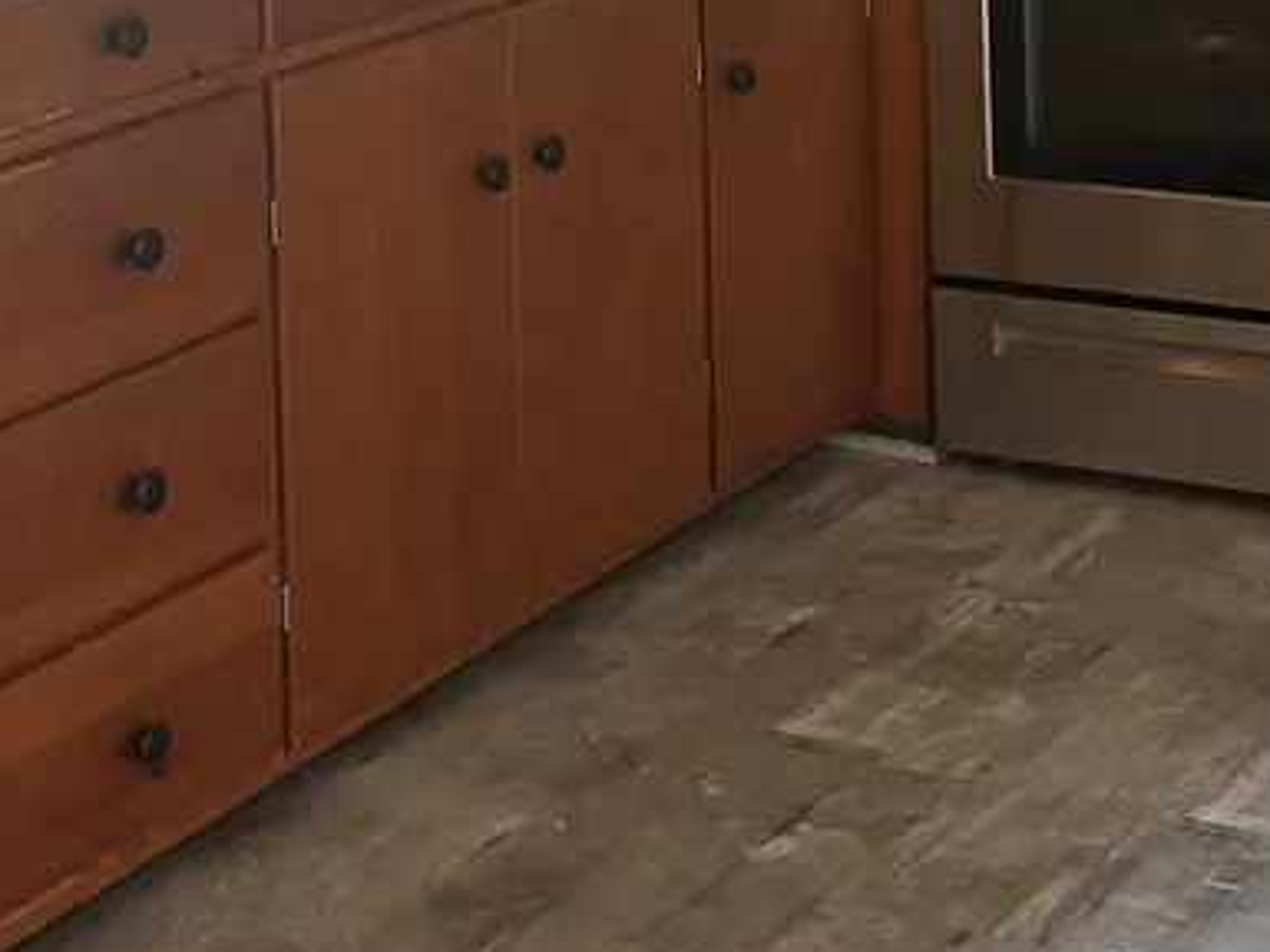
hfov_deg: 21.7
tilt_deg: -3.9
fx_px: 3302
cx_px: 787
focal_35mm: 90
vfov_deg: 15.6
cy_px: -288
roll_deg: +0.5
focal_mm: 6.76
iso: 500
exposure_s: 1/60
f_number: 1.78
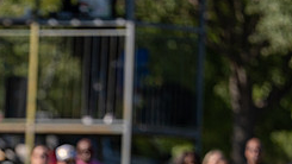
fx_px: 4554
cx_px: -3
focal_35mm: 588
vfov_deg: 2.1
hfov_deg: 3.7
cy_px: 262
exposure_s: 1/2000
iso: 100
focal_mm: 200
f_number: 2.8
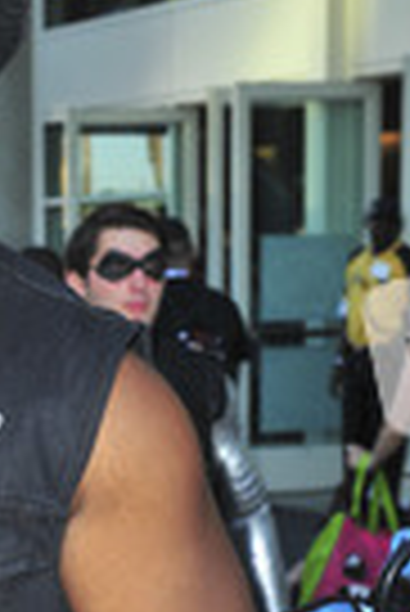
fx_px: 2402
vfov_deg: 14.4
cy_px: 554
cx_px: -173
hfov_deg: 9.5
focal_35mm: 141
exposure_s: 1/320
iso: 400
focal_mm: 48
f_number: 5.6
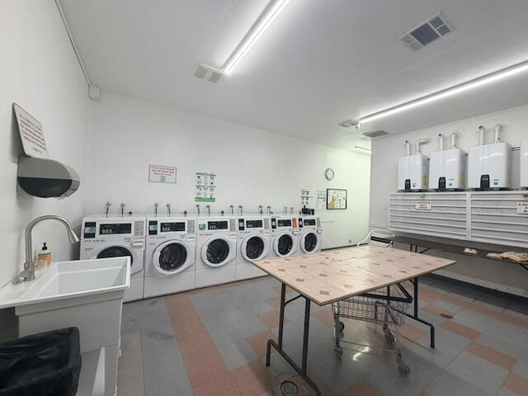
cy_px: 198
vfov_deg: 85.7
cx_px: 264
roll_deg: -1.8
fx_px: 214
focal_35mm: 14
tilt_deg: +0.9
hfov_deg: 102.1
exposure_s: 1/120
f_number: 2.2
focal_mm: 2.22
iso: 160
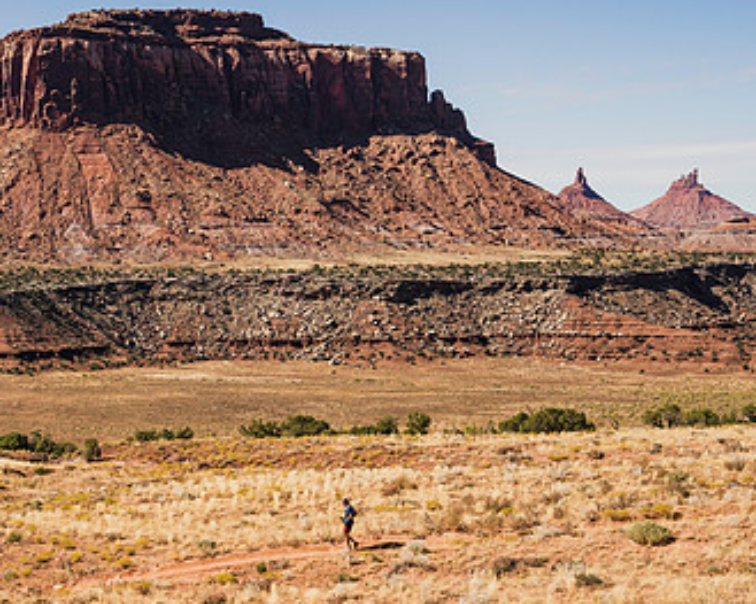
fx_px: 2035
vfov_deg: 16.8
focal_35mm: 91
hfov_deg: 20.8
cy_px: 433
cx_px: 172
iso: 160
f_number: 7.1
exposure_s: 1/640
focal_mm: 55
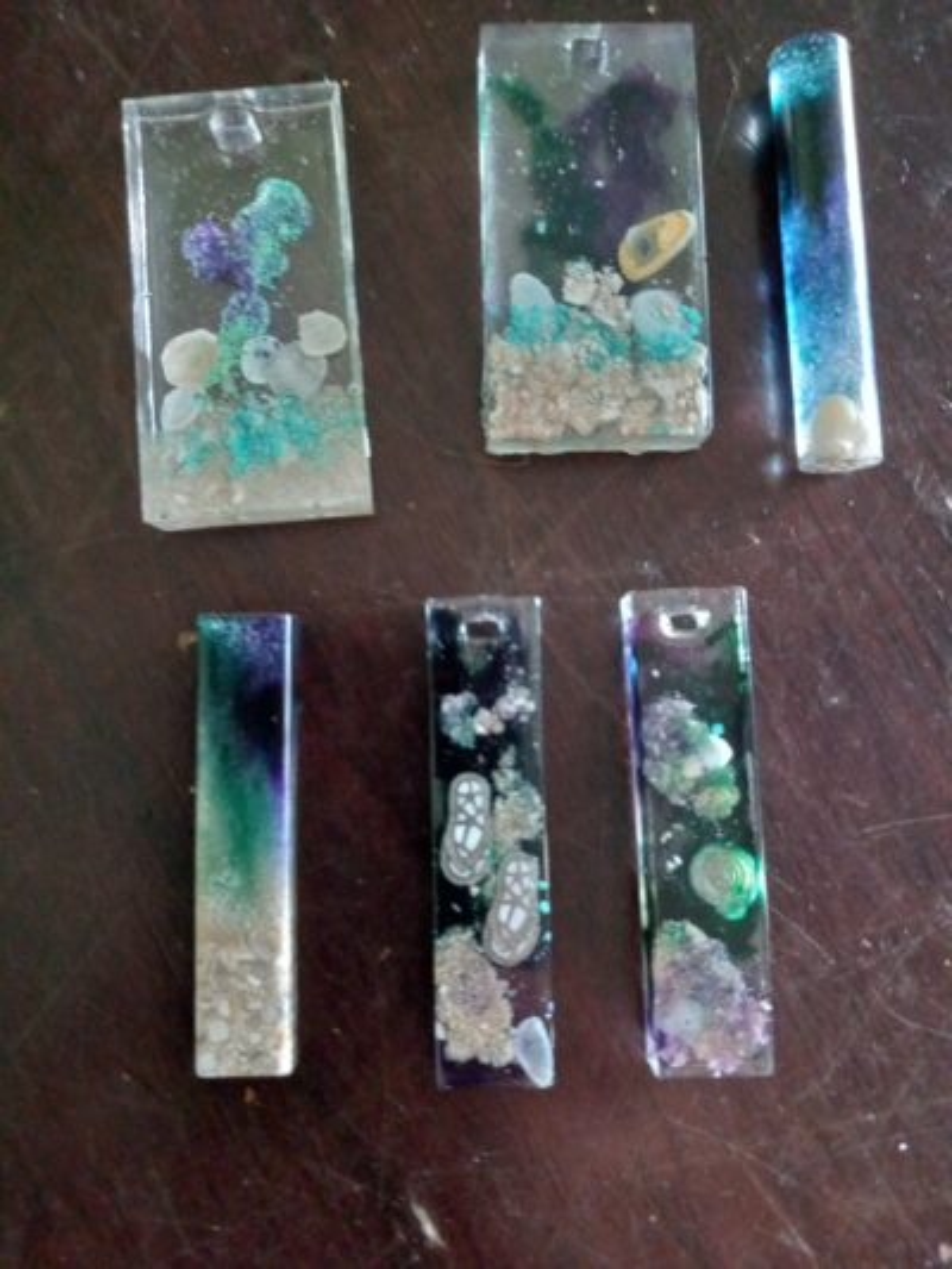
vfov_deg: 65.3
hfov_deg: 51.4
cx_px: 476
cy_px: 634
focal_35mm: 27
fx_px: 990
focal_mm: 3.94
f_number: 1.8
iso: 1000
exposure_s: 1/20
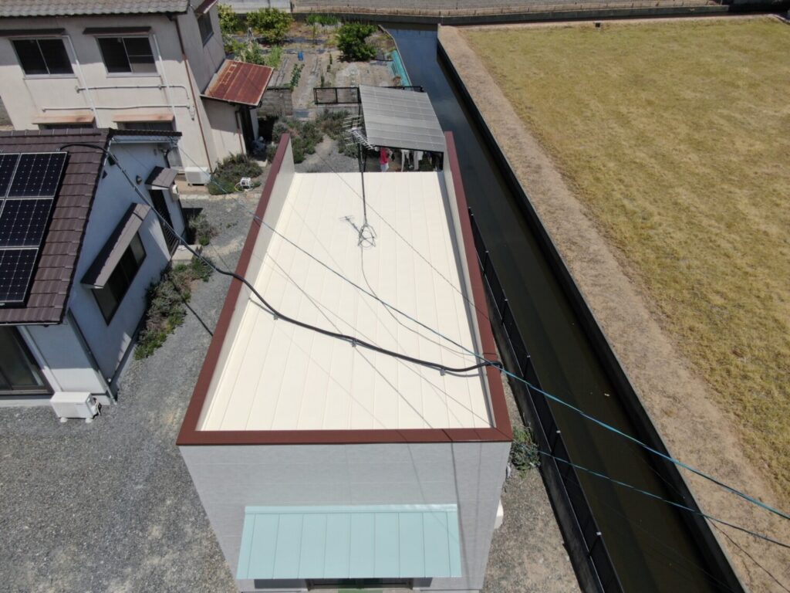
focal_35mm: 24
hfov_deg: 71.6
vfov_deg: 56.8
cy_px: 296
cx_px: 395
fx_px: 548
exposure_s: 1/2000
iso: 100
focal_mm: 4.39
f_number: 2.8
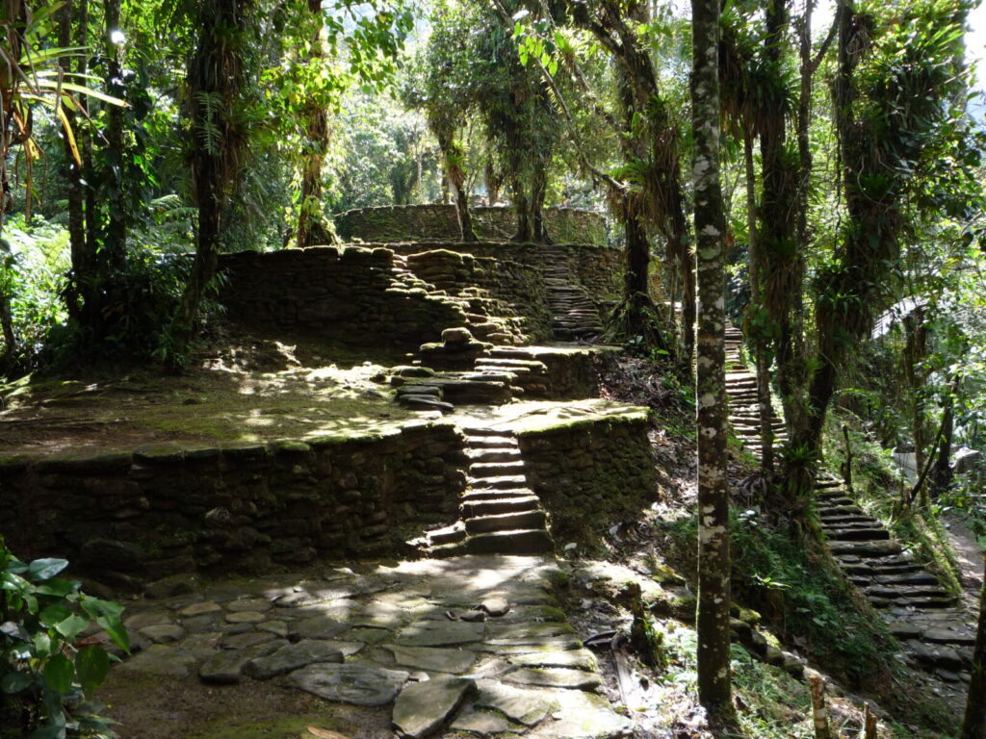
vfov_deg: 46.8
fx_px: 855
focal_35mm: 30
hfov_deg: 60.0
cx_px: 493
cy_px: 370
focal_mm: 5.2
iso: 100
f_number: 3.5
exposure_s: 1/100
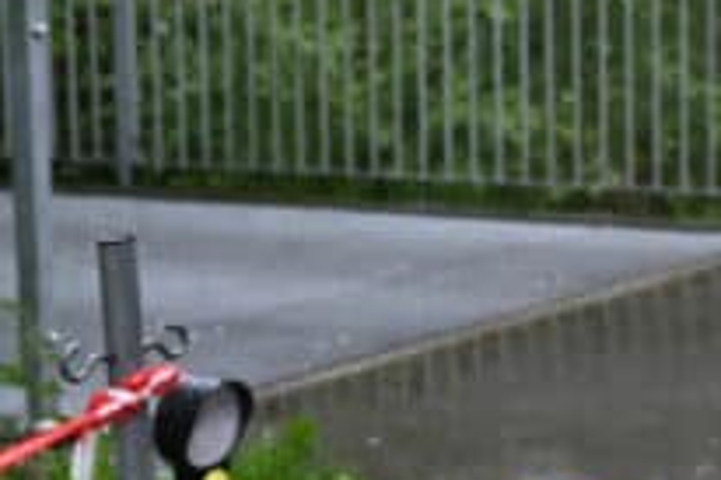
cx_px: 1060
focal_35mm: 129
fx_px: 2579
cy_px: 130
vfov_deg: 10.6
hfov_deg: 14.9
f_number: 4.2
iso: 1600
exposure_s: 1/1000
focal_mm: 23
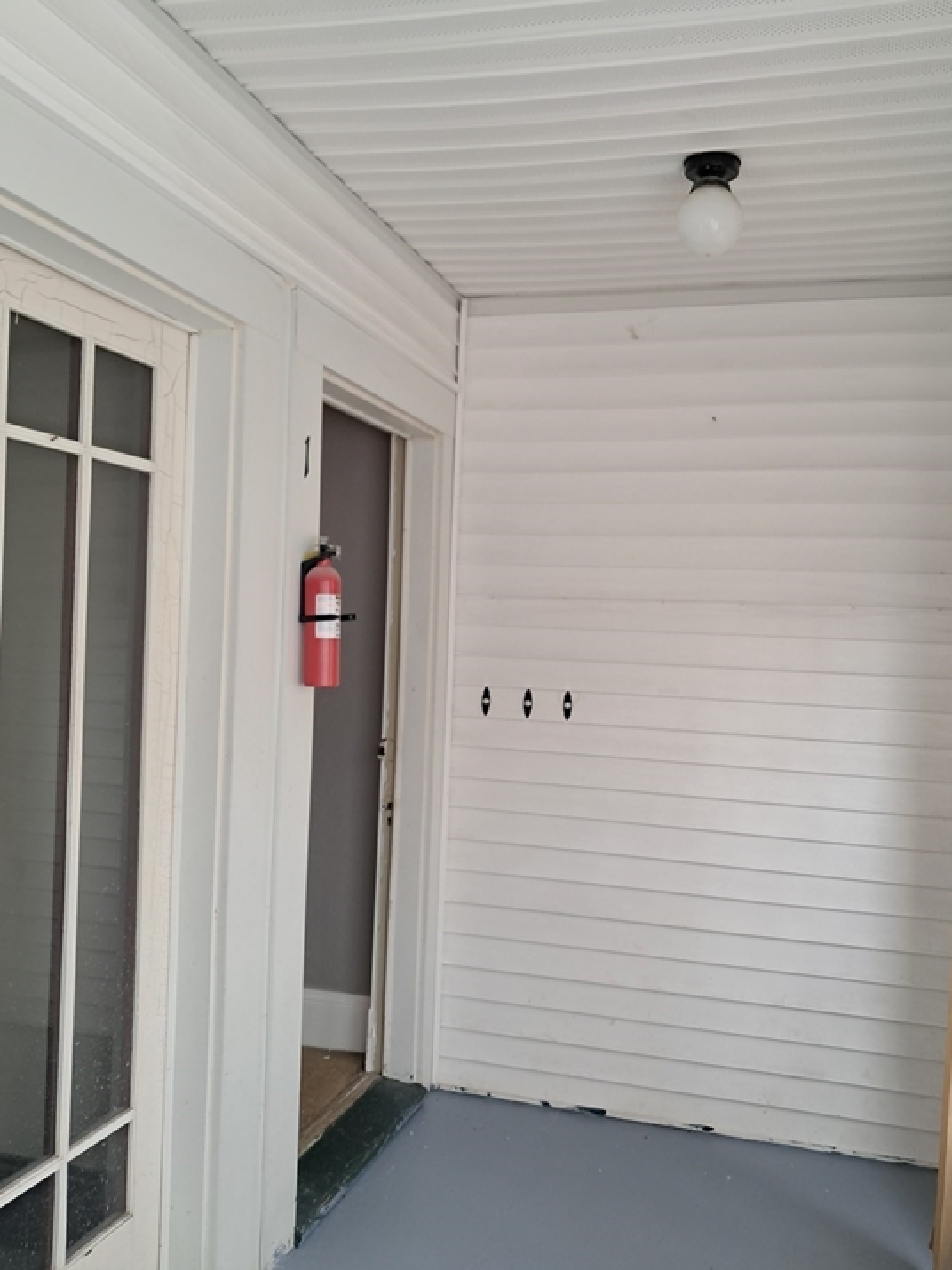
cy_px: 638
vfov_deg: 61.7
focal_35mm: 29
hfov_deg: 48.2
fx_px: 1064
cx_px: 504
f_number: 1.8
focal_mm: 4
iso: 80
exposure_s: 1/60
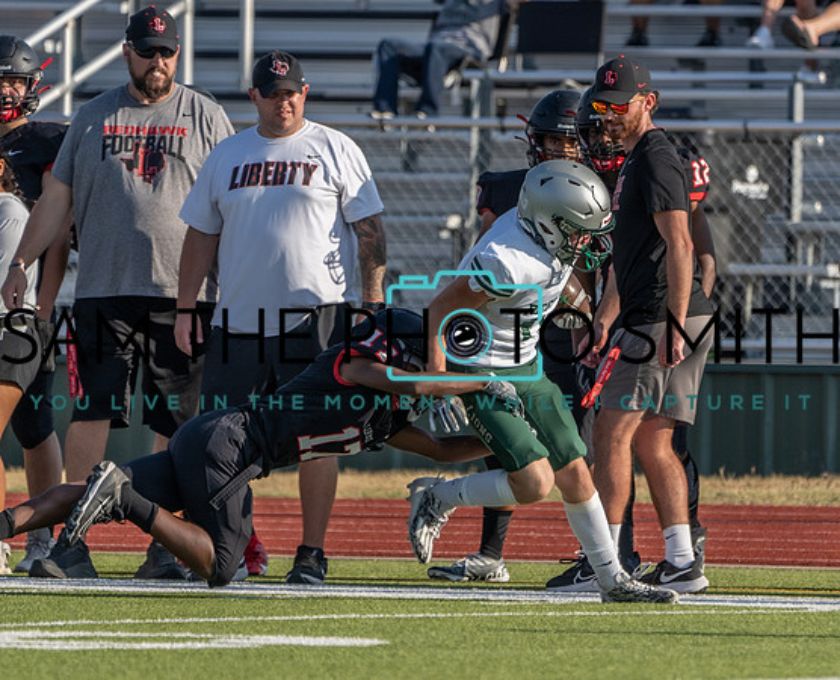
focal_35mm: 712
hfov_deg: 2.7
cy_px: 321
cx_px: 551
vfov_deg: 2.2
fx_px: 17791
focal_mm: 400
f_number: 5.6
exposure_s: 1/1250
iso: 160
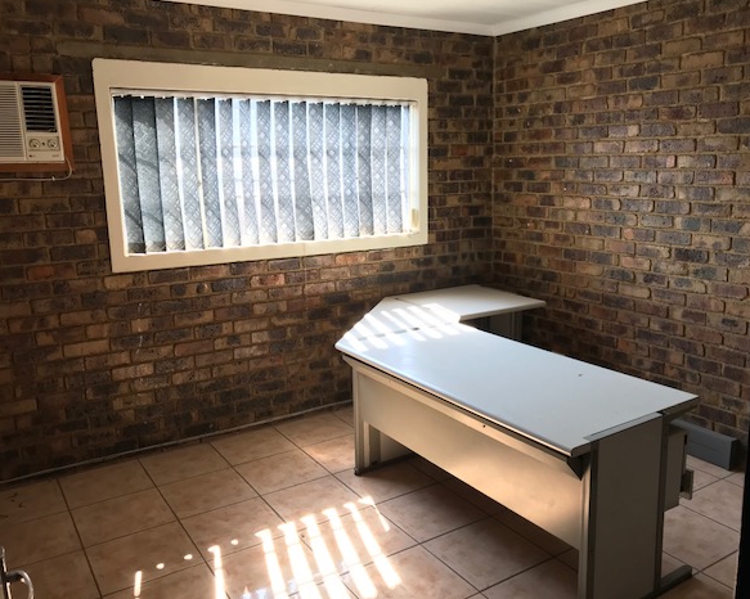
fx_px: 666
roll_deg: +2.8
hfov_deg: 58.7
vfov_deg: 48.5
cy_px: 298
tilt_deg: -12.2
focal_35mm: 30
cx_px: 405
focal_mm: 3.99
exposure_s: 1/100
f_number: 1.8
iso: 40
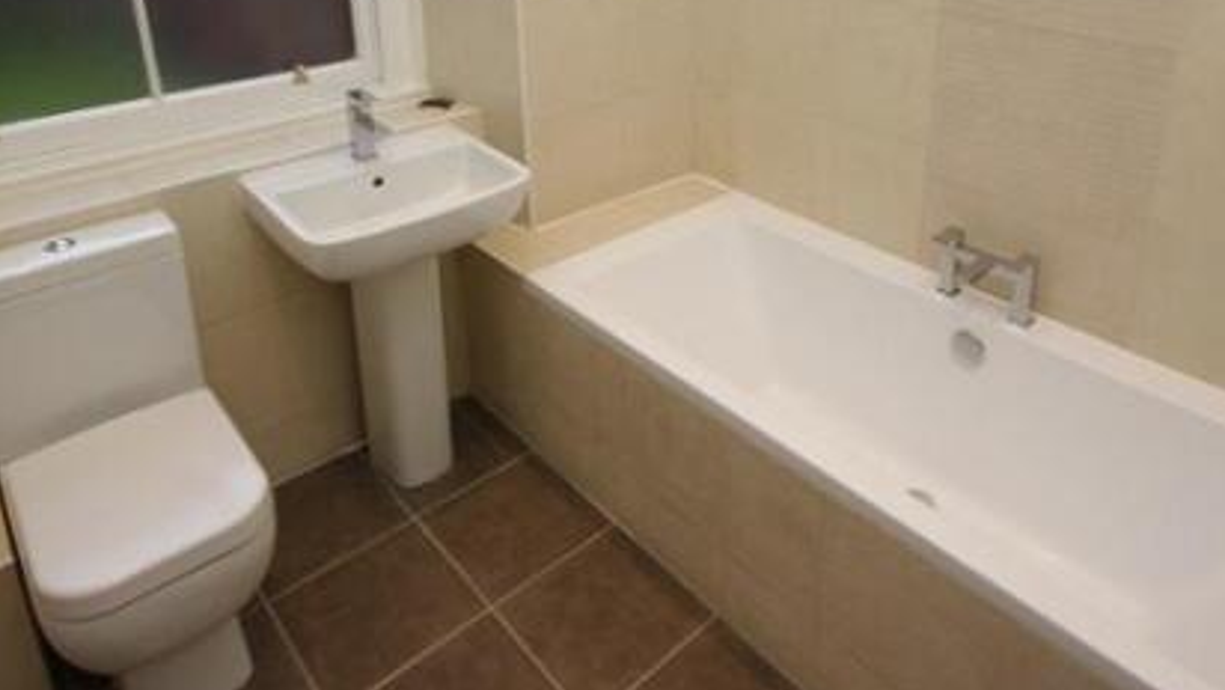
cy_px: 80
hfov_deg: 73.8
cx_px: 684
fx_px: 812
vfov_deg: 42.5
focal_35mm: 25
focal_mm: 10
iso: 400
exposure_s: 1/20
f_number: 6.7
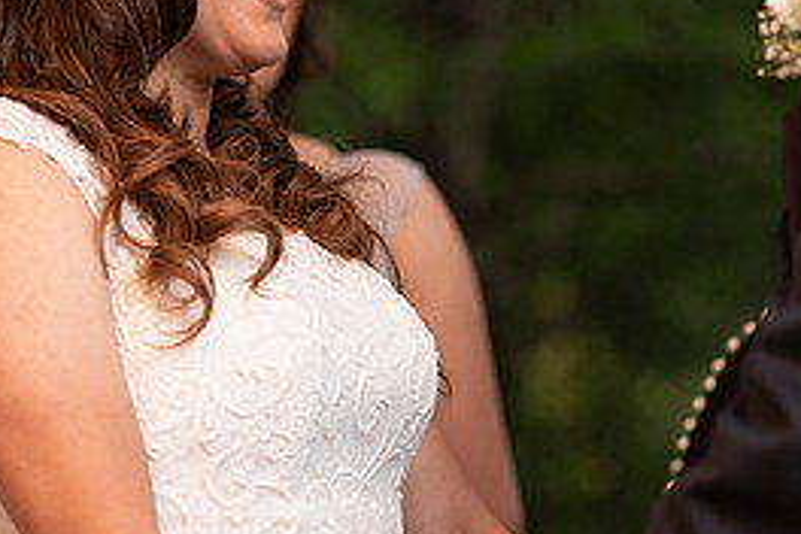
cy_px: 135
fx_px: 4160
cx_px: 379
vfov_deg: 7.3
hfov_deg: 11.0
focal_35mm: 187
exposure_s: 1/160
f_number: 2.2
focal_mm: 85
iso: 500
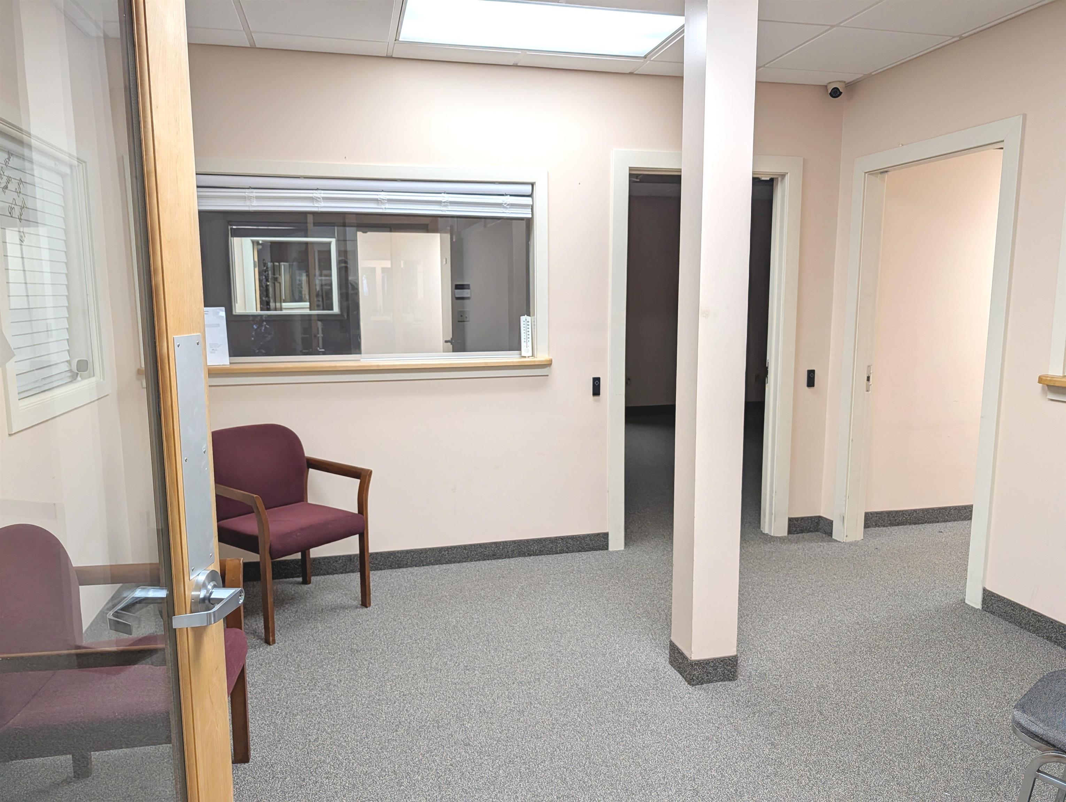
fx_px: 740
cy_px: 401
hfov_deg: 71.5
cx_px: 533
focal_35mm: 24
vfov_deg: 56.9
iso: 56
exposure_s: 1/120
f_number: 1.68
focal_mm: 6.9
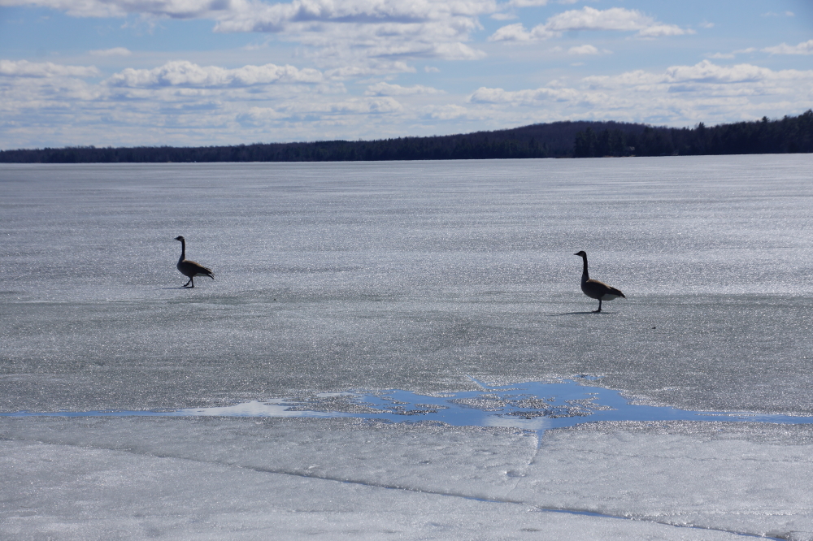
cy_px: 270
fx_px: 2032
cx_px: 406
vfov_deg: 15.2
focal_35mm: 90
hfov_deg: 22.6
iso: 100
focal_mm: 60
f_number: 11
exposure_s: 1/160
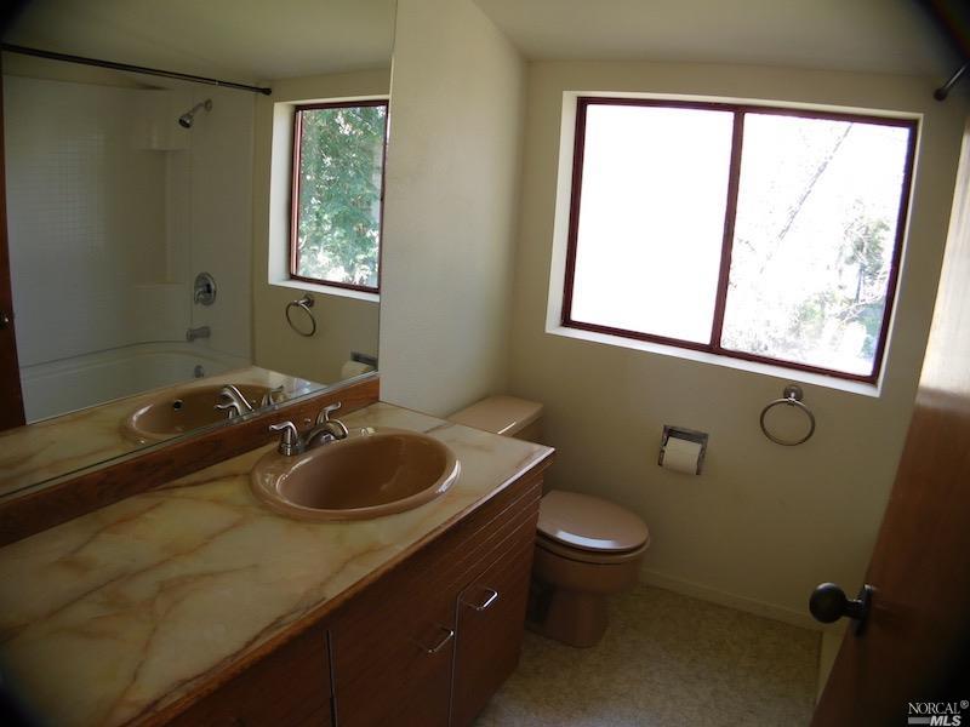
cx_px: 485
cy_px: 364
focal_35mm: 23
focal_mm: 4
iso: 125
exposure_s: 1/30
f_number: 3
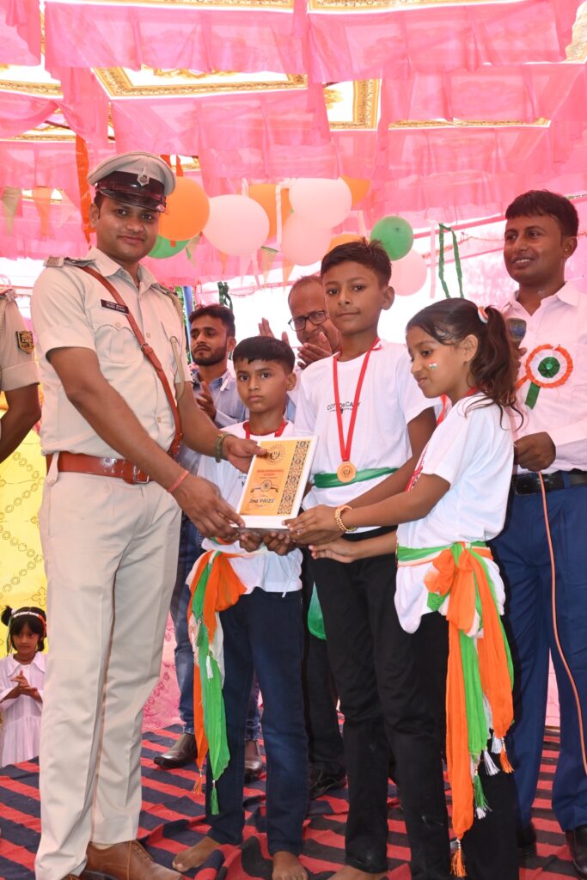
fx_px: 825
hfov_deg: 39.2
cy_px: 440
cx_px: 294
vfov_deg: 56.1
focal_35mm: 34
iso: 640
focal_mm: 22.5
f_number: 7.1
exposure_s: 1/160
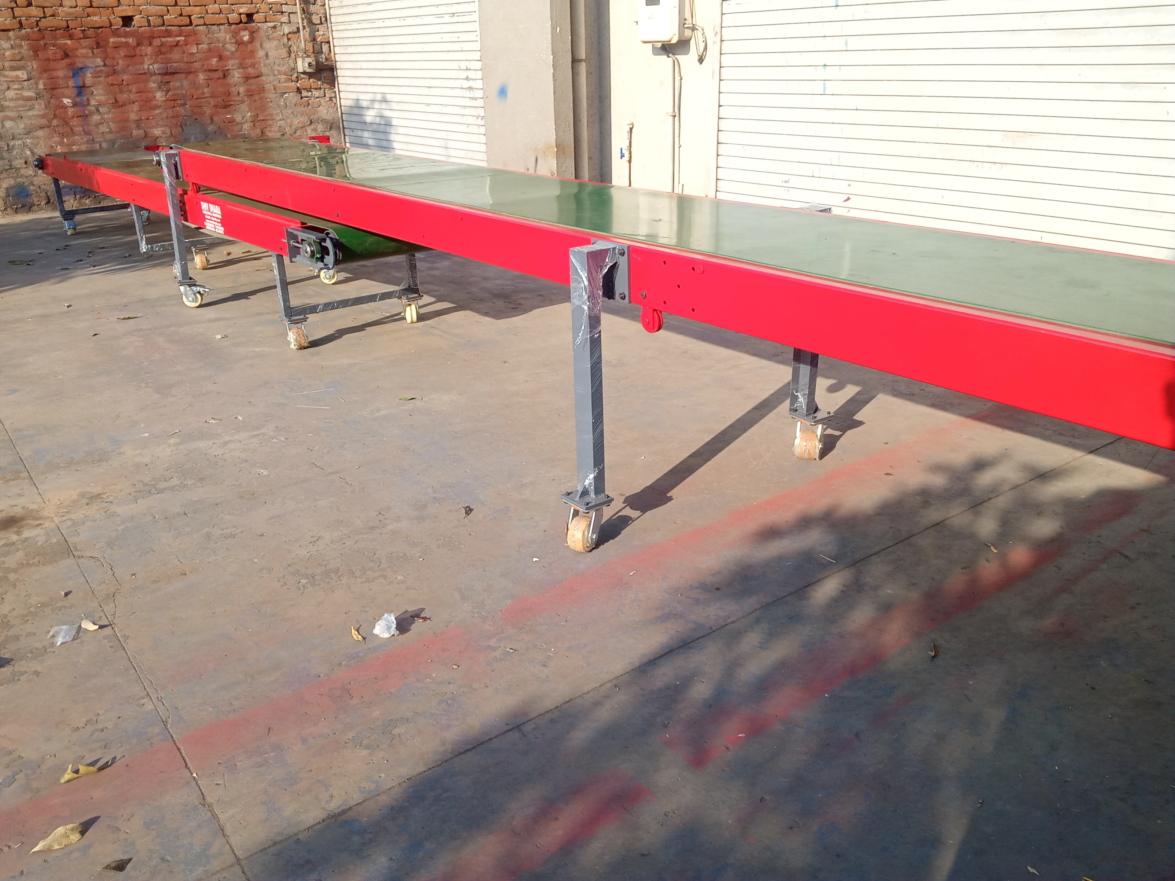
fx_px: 950
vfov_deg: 49.7
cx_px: 588
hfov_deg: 63.4
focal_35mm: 28
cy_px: 440
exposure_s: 1/799
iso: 115
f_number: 2.2
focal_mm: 3.73
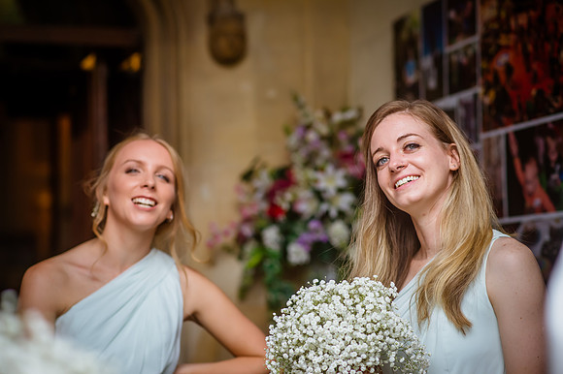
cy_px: 187
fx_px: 1328
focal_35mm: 85
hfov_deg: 23.9
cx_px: 282
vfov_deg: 16.1
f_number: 2.8
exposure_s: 1/2500
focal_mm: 85
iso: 900
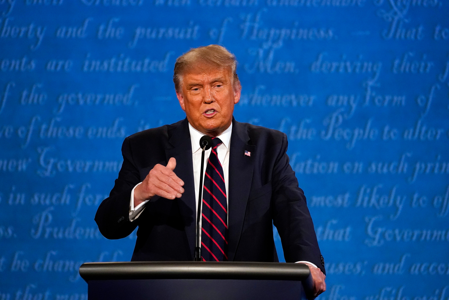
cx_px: 224
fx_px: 4078
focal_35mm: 327
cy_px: 150
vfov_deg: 4.2
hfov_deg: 6.3
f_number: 5.6
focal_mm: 327
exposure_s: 1/500
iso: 8000
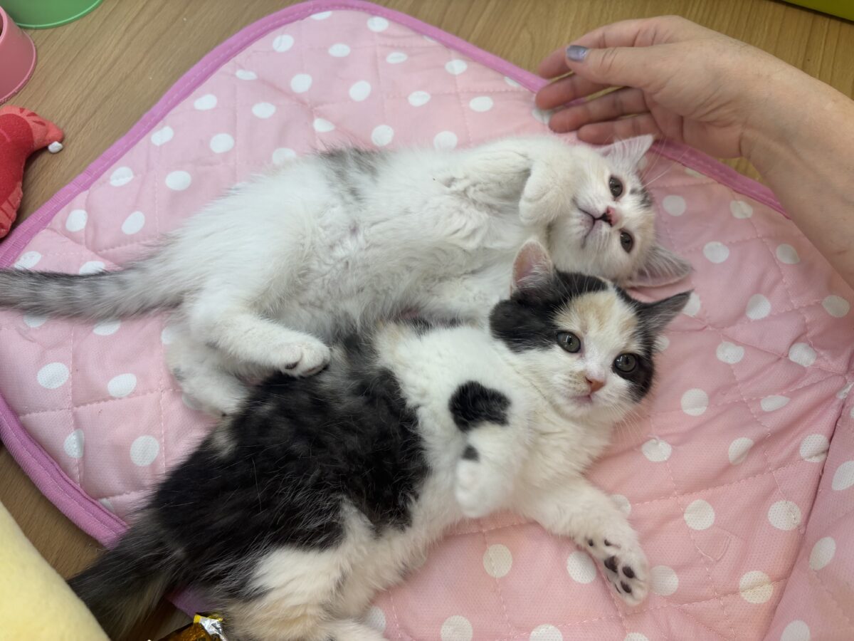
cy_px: 320
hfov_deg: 67.3
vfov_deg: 53.1
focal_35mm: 26
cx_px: 427
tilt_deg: -64.0
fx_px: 641
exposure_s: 1/100
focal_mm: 5.96
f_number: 1.6
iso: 50
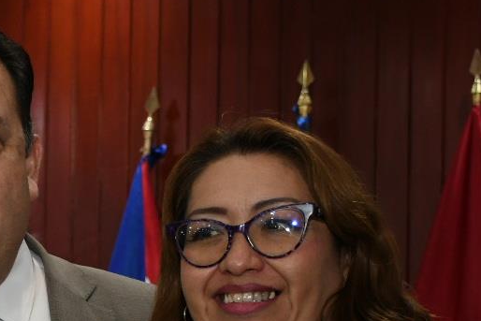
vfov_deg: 10.7
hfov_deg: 15.7
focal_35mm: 126
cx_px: -74
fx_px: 1684
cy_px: 388
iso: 1250
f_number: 4
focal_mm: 27
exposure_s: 1/100
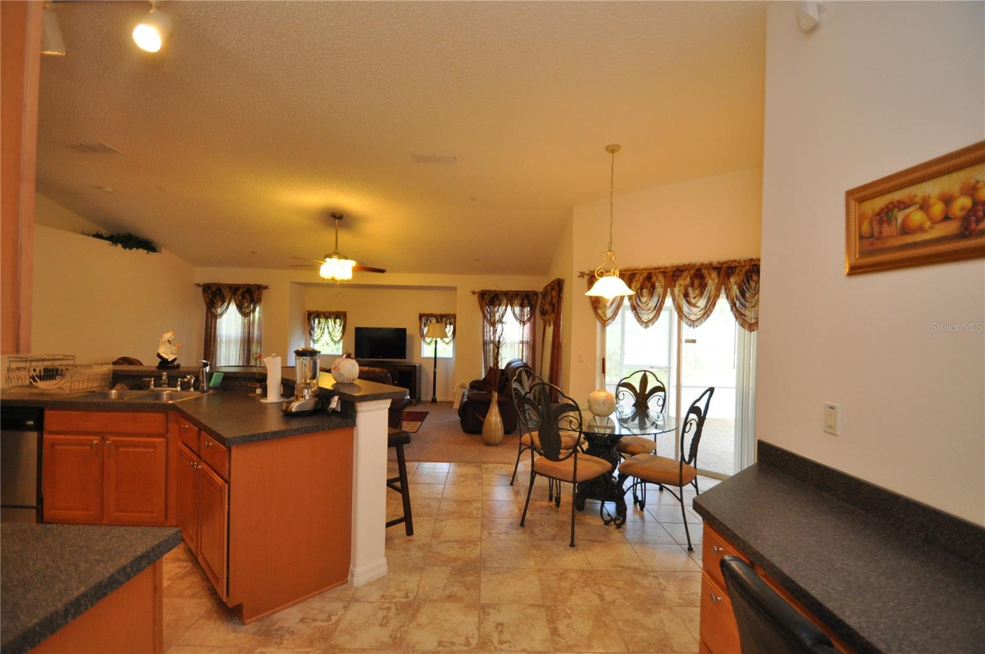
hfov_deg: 100.5
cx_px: 492
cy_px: 327
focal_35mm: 15
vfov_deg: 77.2
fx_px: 410
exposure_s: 1/60
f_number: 4
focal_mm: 10
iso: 800
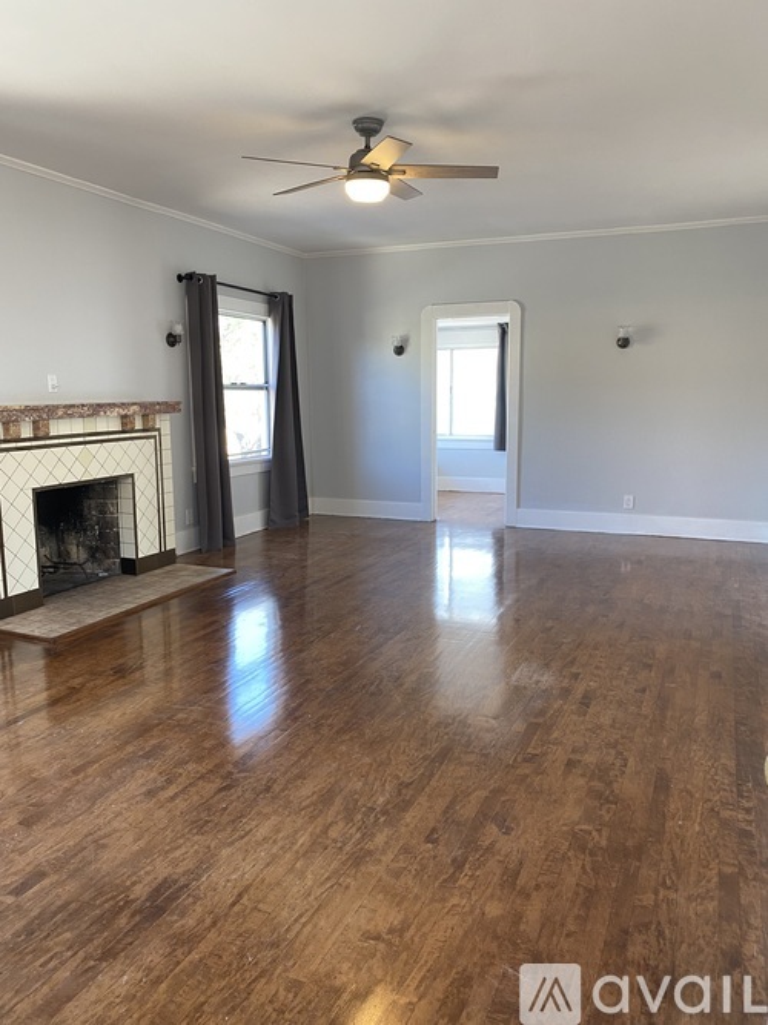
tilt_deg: -8.3
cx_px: 384
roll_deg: +0.3
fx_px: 769
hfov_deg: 53.0
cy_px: 512
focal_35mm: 26
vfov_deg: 67.3
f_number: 1.8
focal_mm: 4.25
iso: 125
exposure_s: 1/60
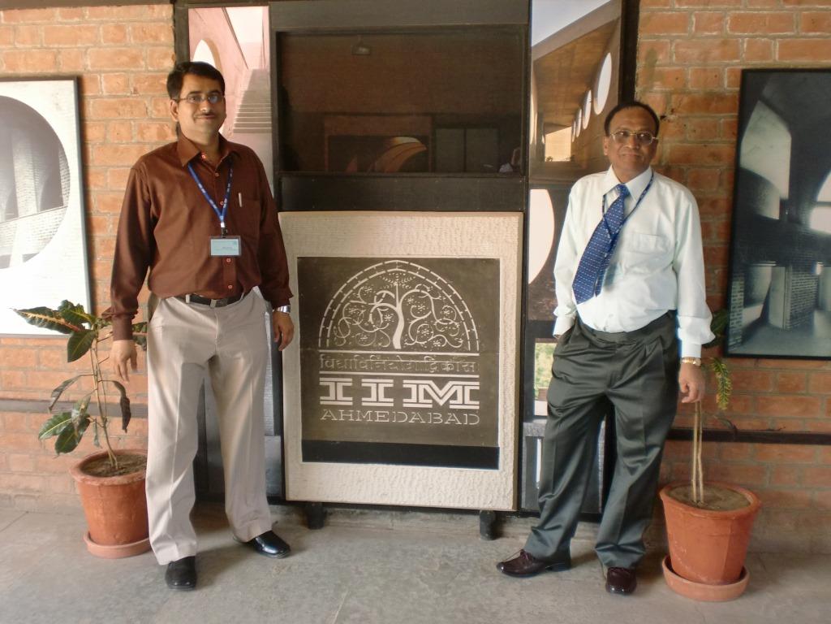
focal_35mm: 35
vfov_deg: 40.7
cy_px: 312
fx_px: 840
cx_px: 416
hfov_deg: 52.6
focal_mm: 6.3
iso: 125
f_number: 3.1
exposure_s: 1/60
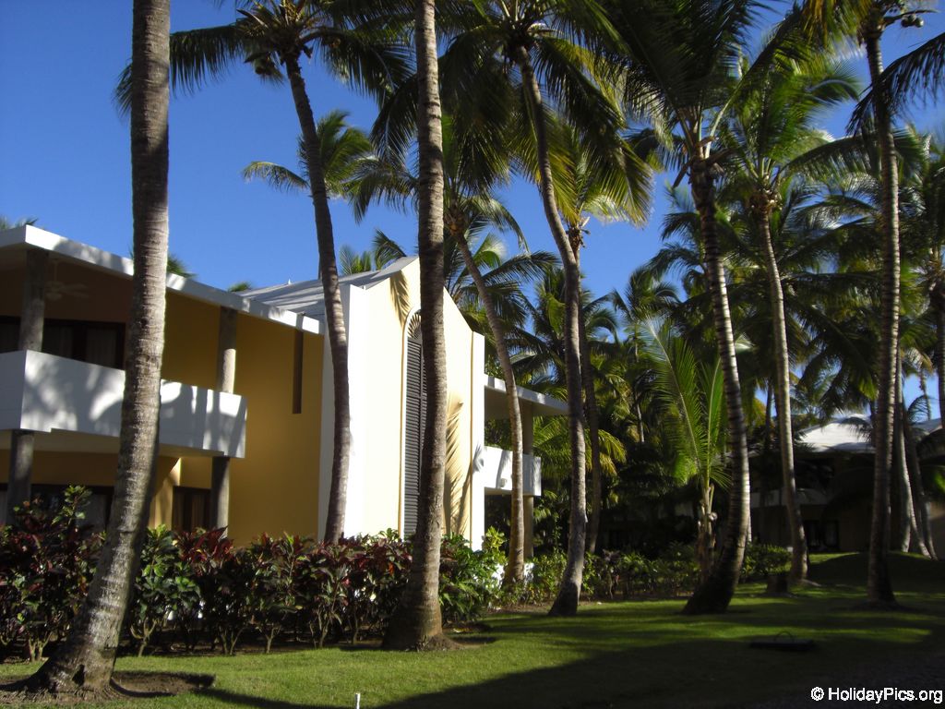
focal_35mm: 38
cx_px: 472
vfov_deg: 37.7
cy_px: 354
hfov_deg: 49.0
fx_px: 1037
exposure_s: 1/1000
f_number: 2.7
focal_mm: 6.2
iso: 64
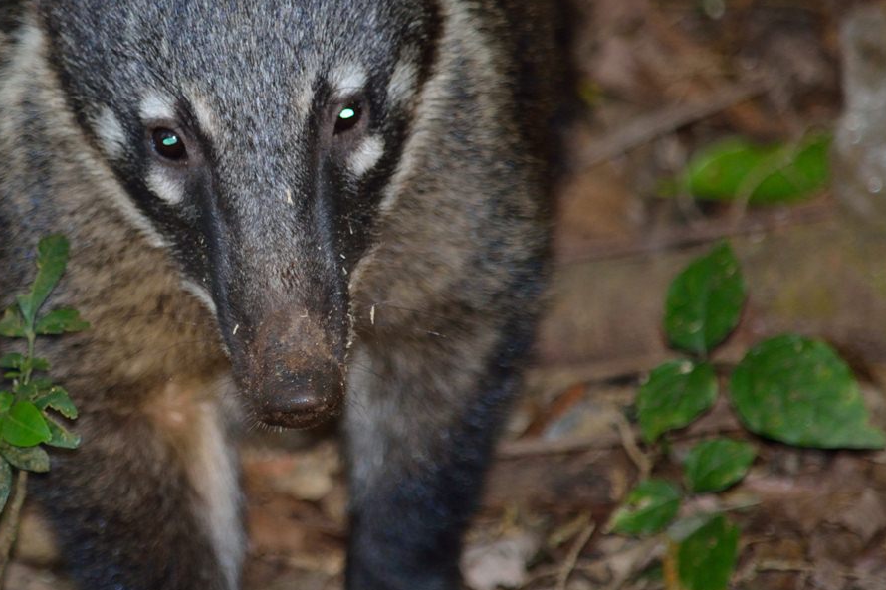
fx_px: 15919
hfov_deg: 3.2
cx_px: 275
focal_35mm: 647
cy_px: 225
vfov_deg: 2.1
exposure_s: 1/200
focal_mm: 300
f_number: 5.6
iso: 800
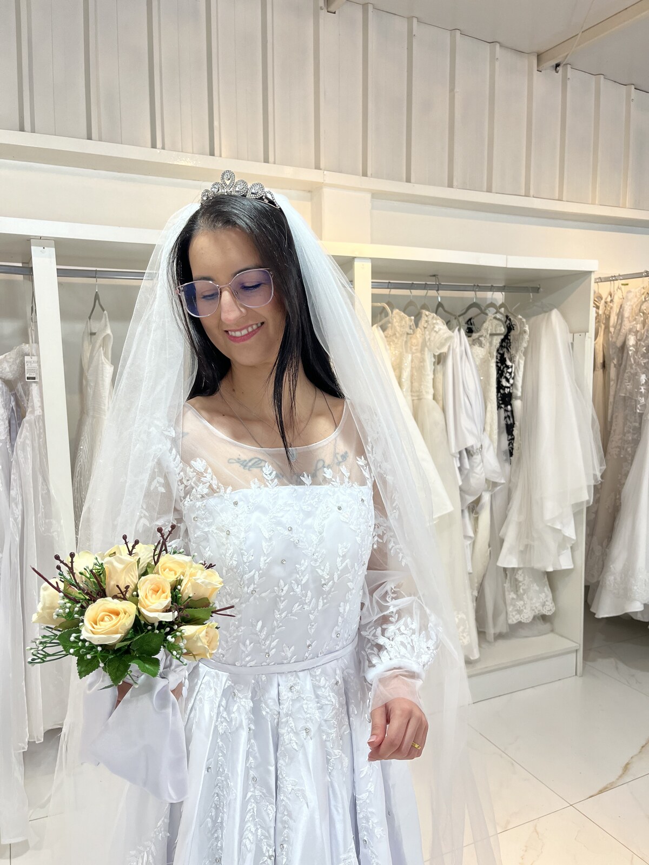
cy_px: 432
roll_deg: +1.6
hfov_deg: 53.1
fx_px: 650
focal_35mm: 26
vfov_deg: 67.3
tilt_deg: -7.2
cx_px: 324
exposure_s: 1/120
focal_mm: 5.1
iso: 100
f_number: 1.6
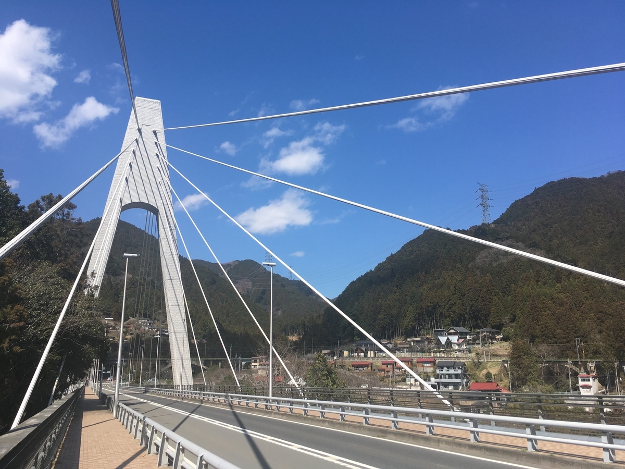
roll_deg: +0.7
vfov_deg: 48.2
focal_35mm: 29
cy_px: 234
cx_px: 312
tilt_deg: +12.5
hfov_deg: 61.7
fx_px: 524
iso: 25
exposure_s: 1/1748
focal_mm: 4.15
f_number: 2.2
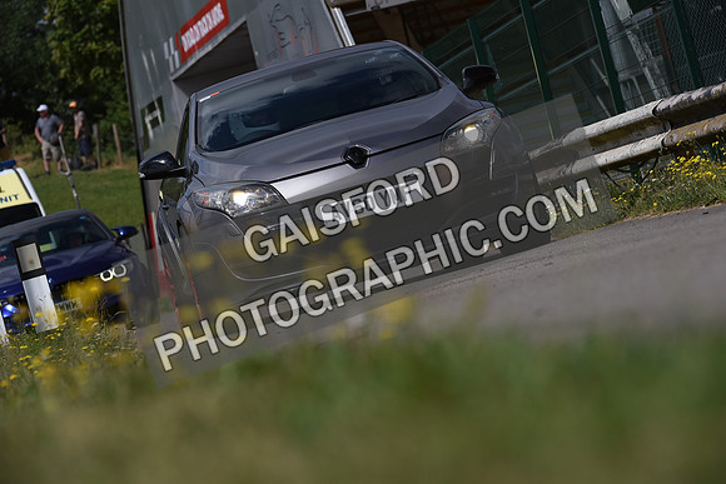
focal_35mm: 200
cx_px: 363
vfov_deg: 6.9
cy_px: 242
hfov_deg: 10.3
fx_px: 4034
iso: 500
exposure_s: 1/1000
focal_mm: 200
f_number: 8
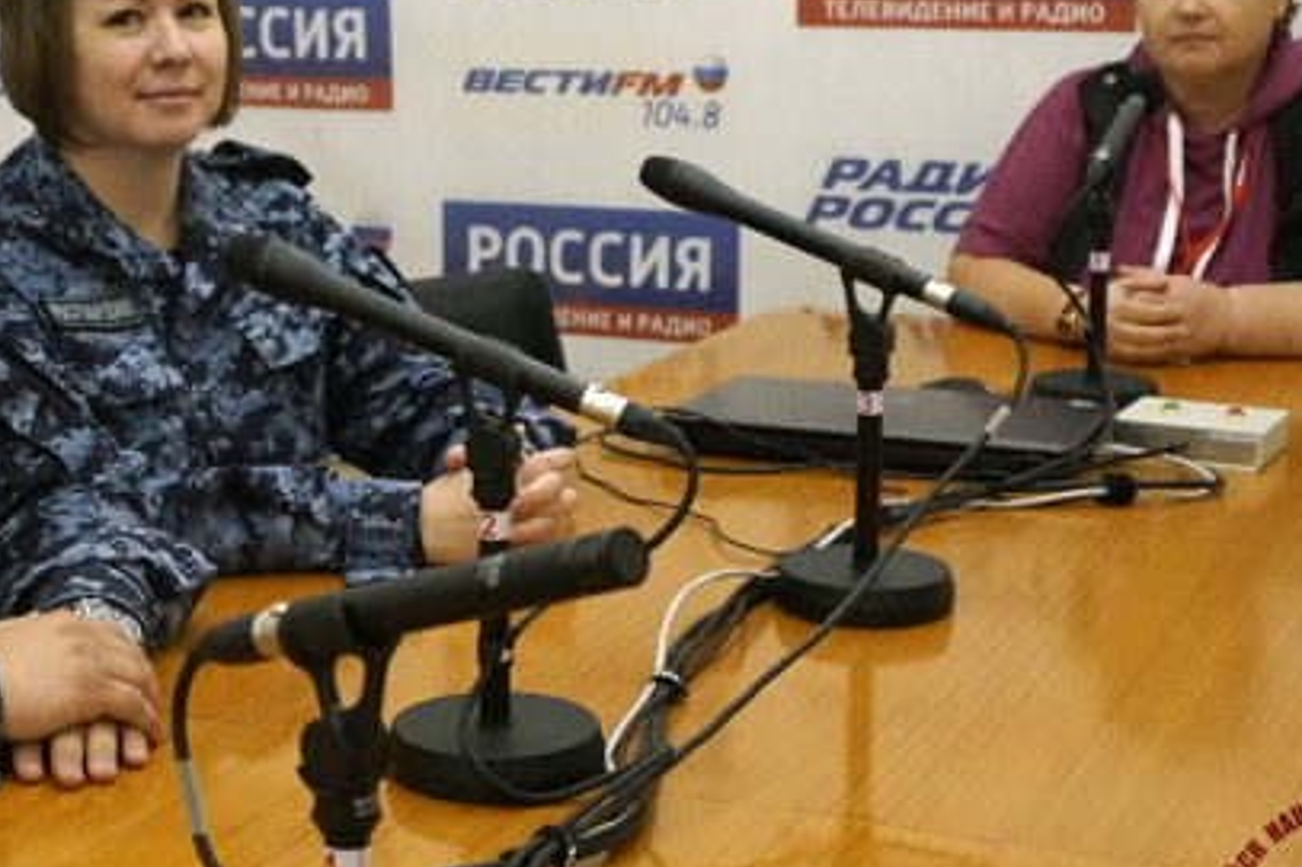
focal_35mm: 70
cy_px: 346
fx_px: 2531
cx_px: 366
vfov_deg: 19.4
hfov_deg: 28.5
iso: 1600
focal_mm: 18
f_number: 3.5
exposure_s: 1/160
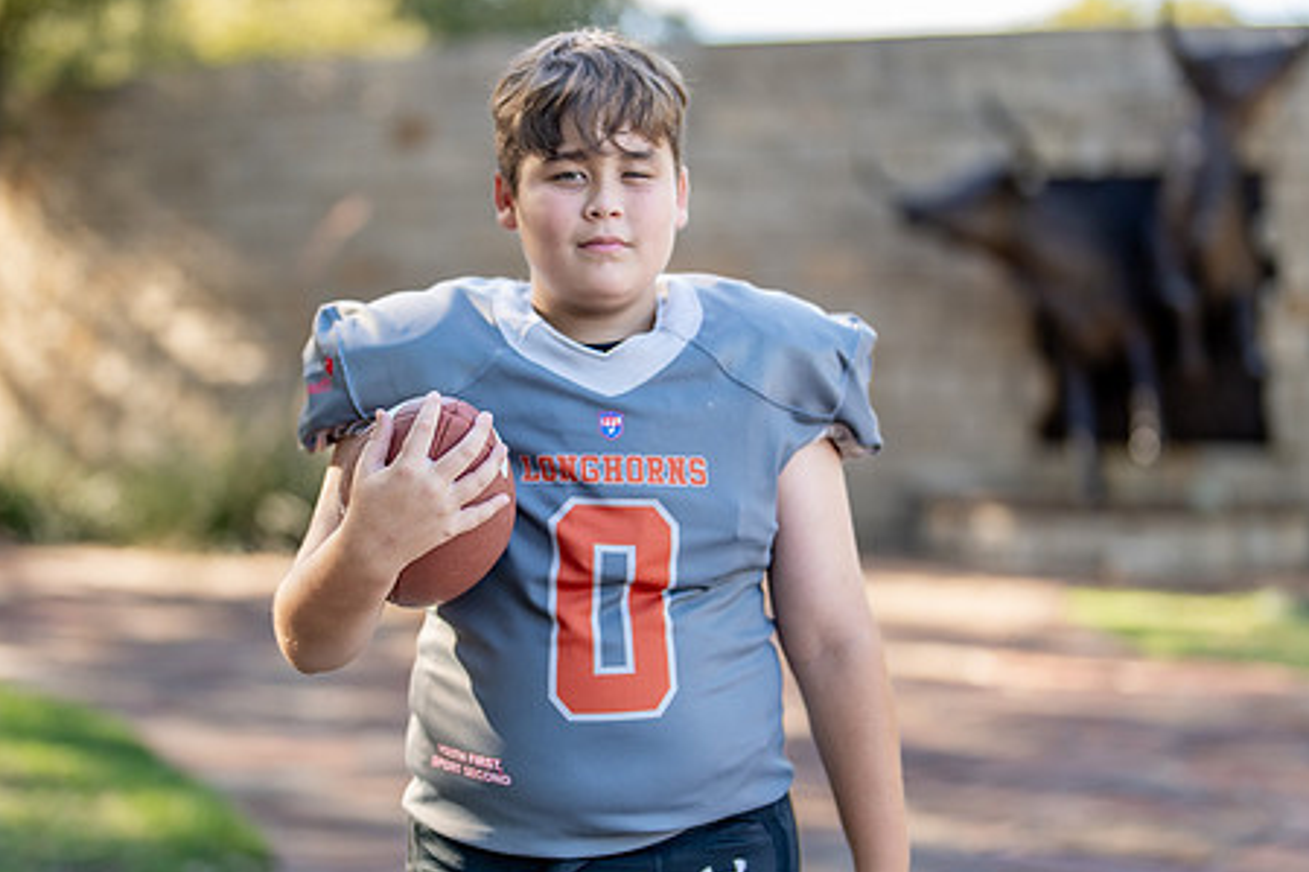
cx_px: 595
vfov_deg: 17.5
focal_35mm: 78
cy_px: 469
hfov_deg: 26.0
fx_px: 2835
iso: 100
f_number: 1.2
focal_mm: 50
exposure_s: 1/1000
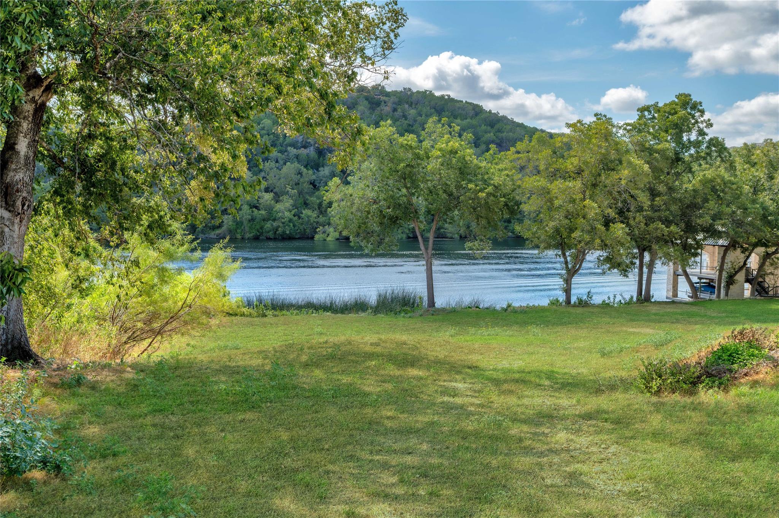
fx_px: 865
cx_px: 390
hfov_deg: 48.5
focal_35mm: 40
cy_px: 259
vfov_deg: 33.3
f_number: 8
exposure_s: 1/2500
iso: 800
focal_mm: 40
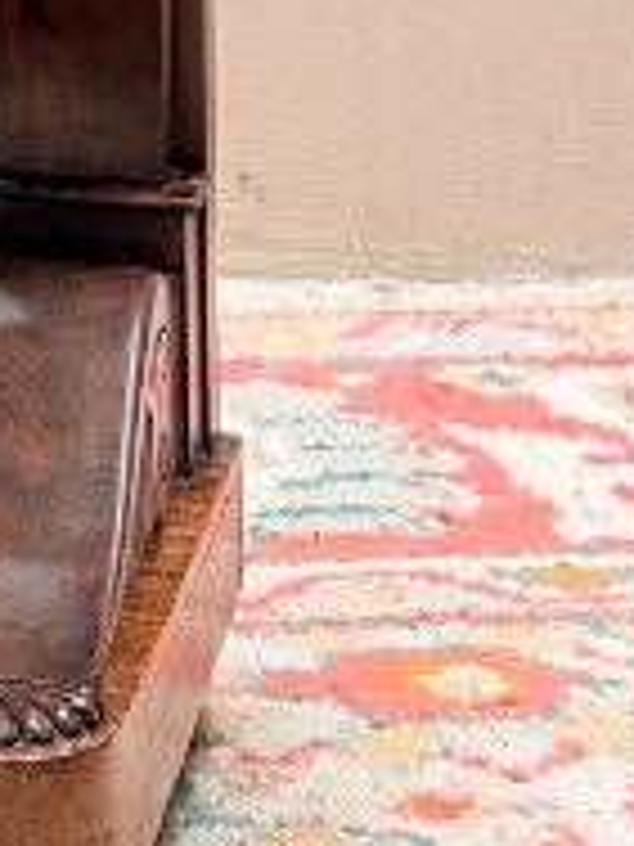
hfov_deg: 8.6
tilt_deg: -0.8
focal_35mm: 153
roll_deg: +2.5
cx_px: -1021
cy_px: -837
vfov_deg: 11.6
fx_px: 3736
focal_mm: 6.76
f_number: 1.78
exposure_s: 1/71
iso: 200
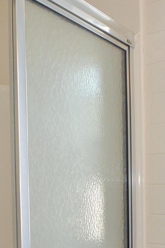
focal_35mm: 55
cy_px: 212
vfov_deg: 34.7
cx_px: 61
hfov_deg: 24.5
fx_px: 378
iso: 400
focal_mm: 10
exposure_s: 1/200
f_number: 2.8
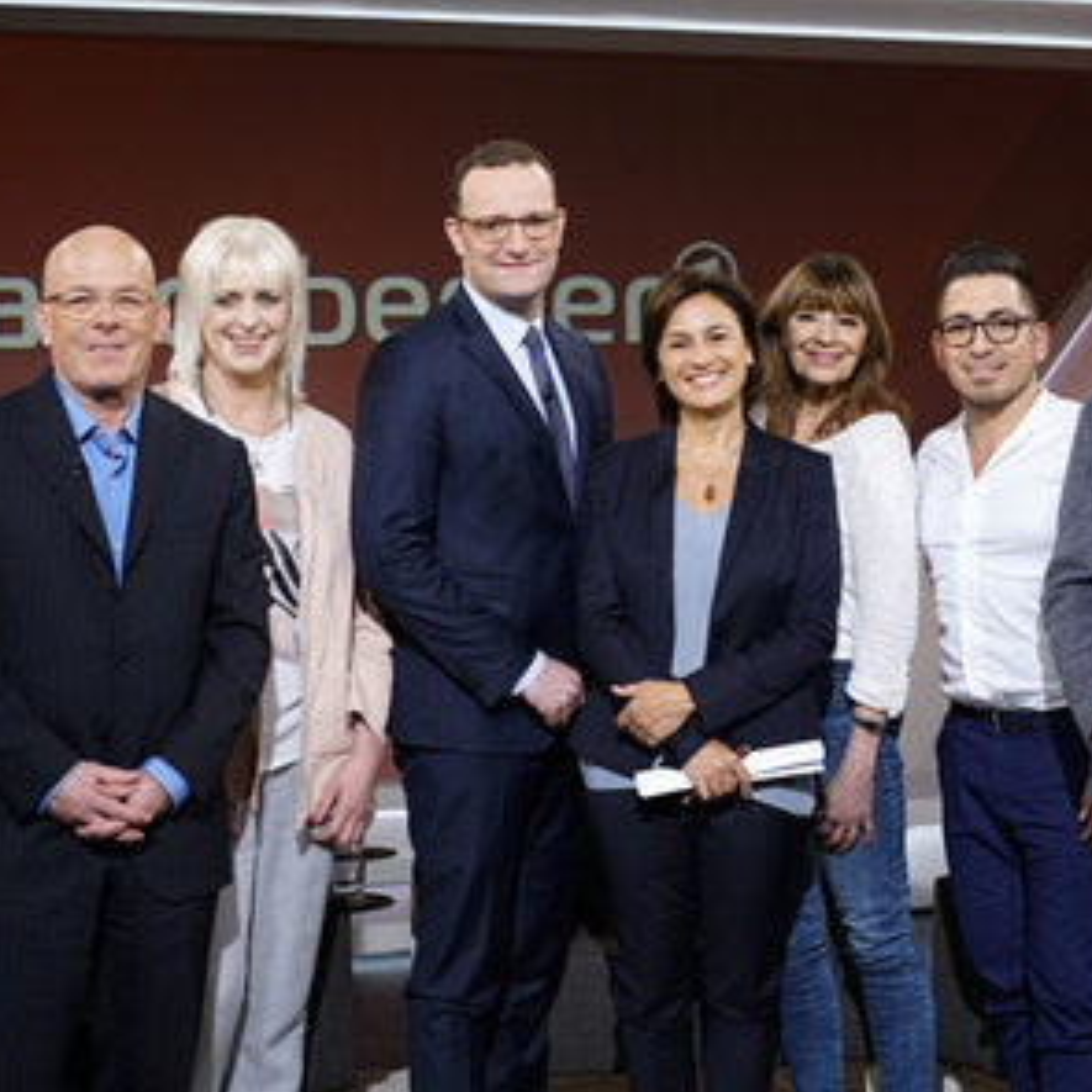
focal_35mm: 65
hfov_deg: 26.4
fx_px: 2320
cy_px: 552
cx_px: 683
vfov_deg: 26.5
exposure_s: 1/100
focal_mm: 50
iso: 1600
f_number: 6.3
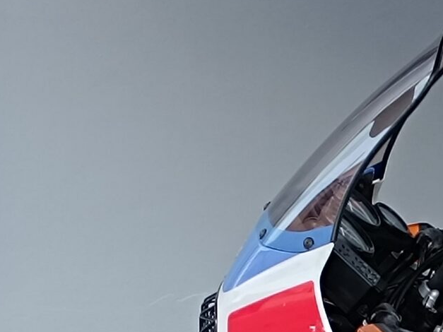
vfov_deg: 13.9
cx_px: 761
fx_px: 1254
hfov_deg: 17.0
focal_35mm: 98
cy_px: 545
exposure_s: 1/100
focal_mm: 6.14
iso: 321
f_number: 1.65
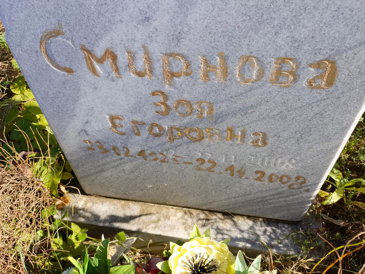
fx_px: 264
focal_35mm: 25
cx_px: 182
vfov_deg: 54.9
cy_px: 137
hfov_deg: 69.4
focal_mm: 4.76
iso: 112
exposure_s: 1/425
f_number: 1.69
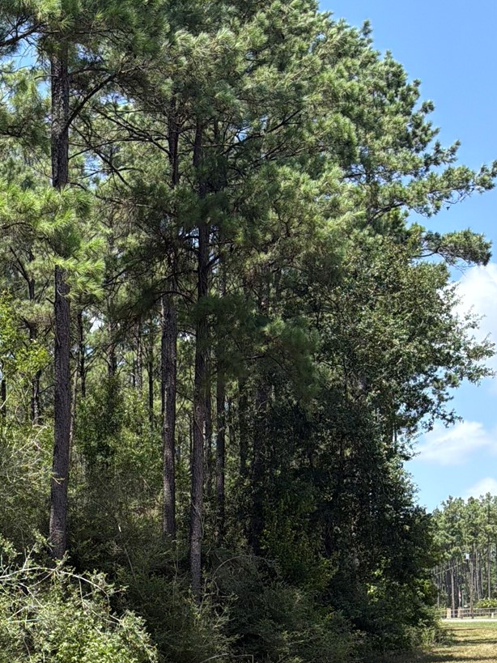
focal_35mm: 60
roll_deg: +1.4
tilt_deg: -2.3
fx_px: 1149
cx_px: -39
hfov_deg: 23.1
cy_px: 685
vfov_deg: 29.7
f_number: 1.78
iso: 80
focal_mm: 6.76
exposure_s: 1/2000
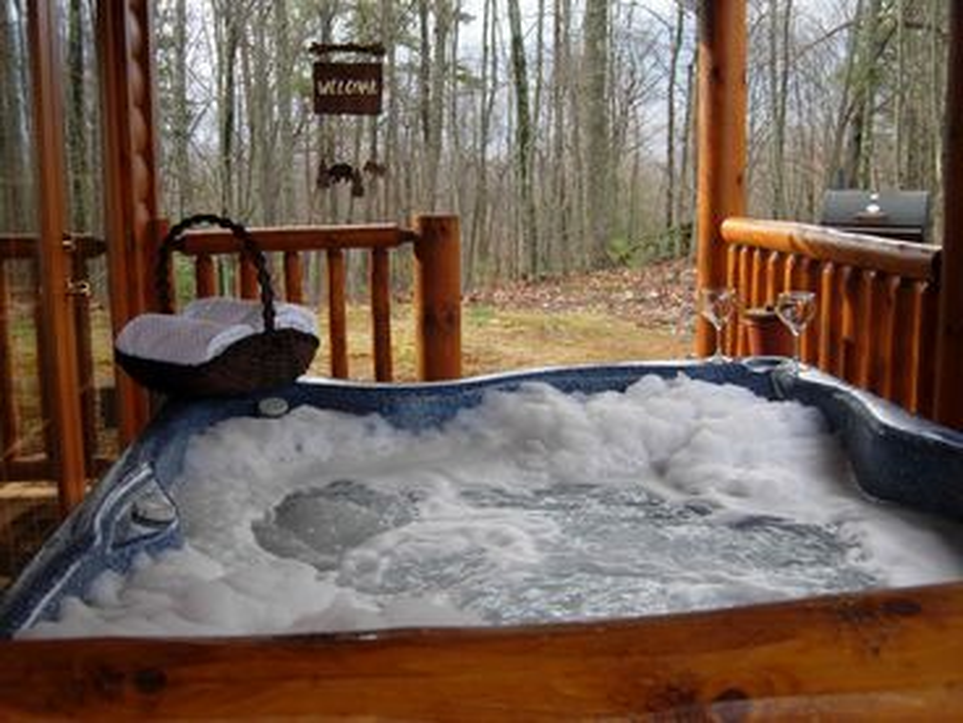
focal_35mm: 41
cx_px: 482
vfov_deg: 35.1
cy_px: 362
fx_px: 1141
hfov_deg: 45.8
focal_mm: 8.5
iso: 50
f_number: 3.6
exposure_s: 1/105
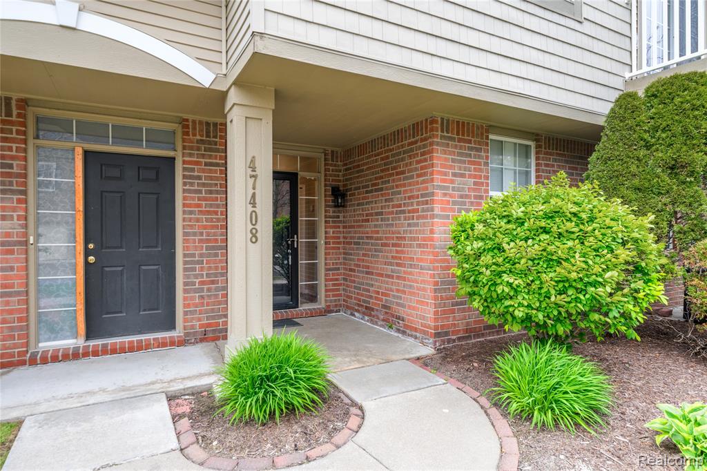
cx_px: 354
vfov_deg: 61.9
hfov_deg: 84.0
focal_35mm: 20
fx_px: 393
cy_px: 236
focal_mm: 20
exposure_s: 1/30
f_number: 8
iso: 250
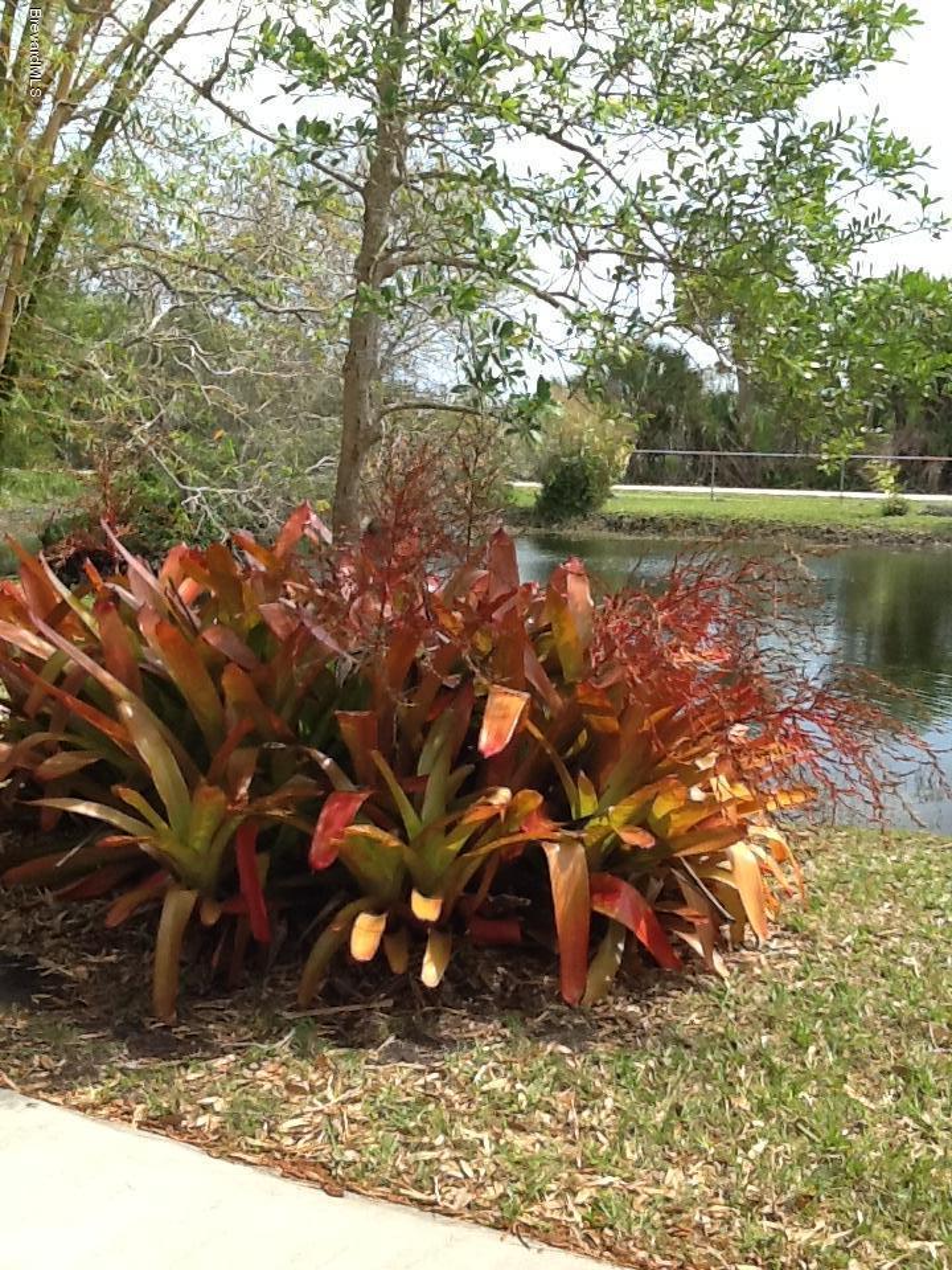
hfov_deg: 32.9
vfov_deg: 42.9
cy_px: 635
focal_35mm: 44
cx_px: 476
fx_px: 1613
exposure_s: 1/743
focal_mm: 2.03
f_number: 2.4
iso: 40
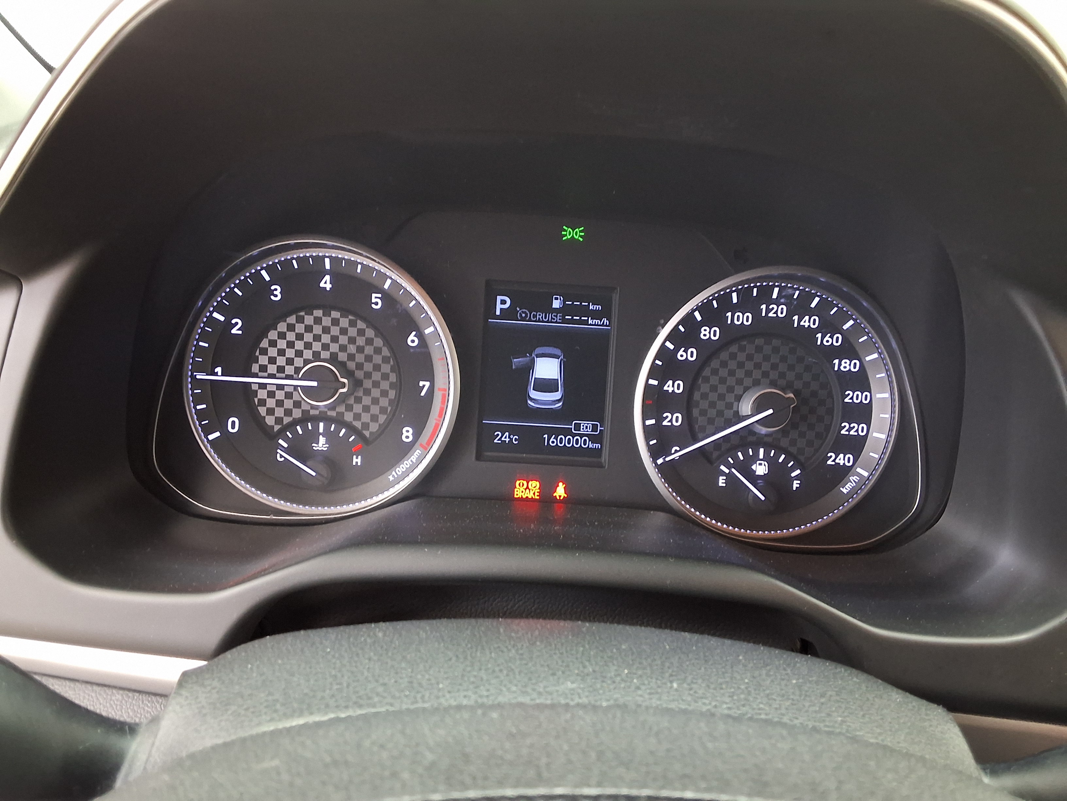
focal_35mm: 28
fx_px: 863
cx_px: 534
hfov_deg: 63.4
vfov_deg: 49.7
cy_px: 400
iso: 320
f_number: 1.9
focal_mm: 2.91
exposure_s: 1/24
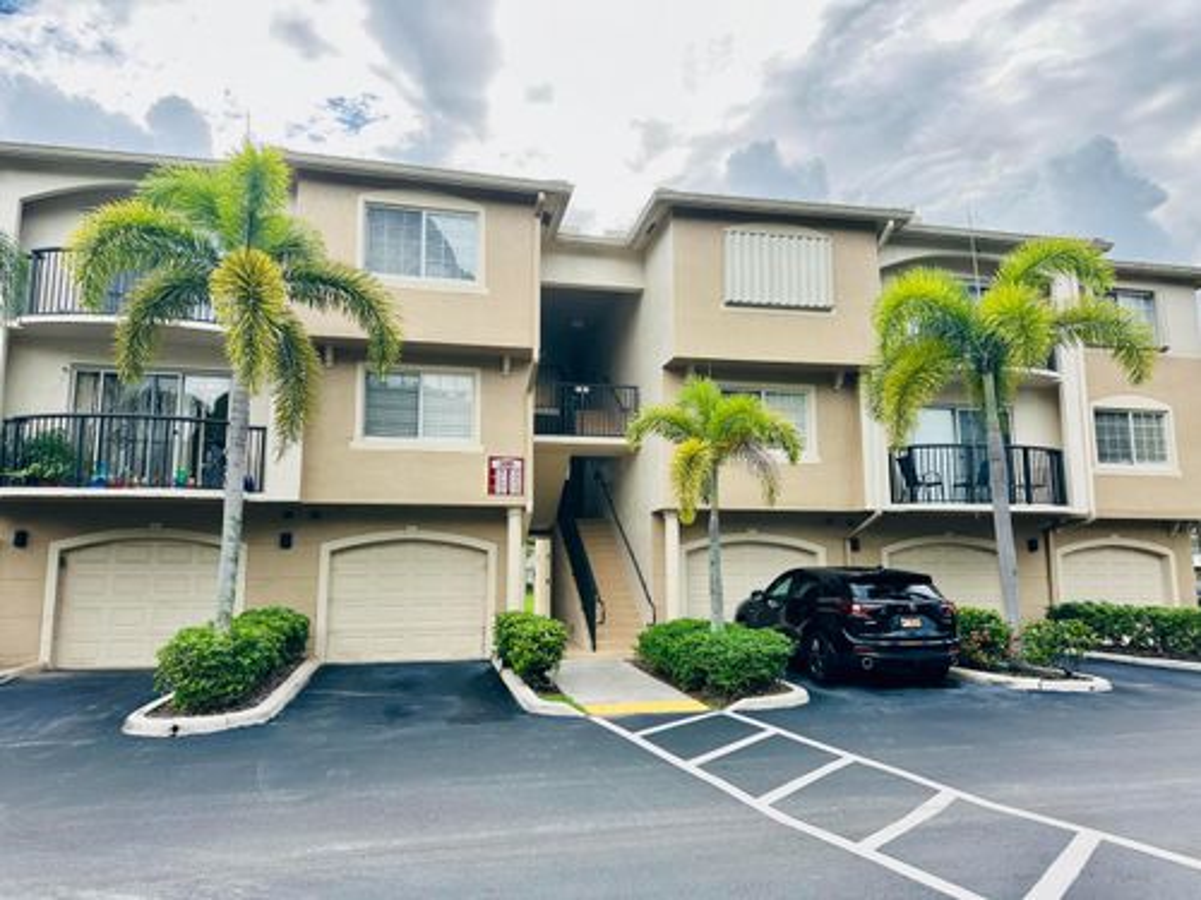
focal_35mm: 24
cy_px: 450
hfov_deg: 71.6
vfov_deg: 56.8
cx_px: 600
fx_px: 833
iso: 80
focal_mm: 6.86
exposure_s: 1/1144
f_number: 1.78
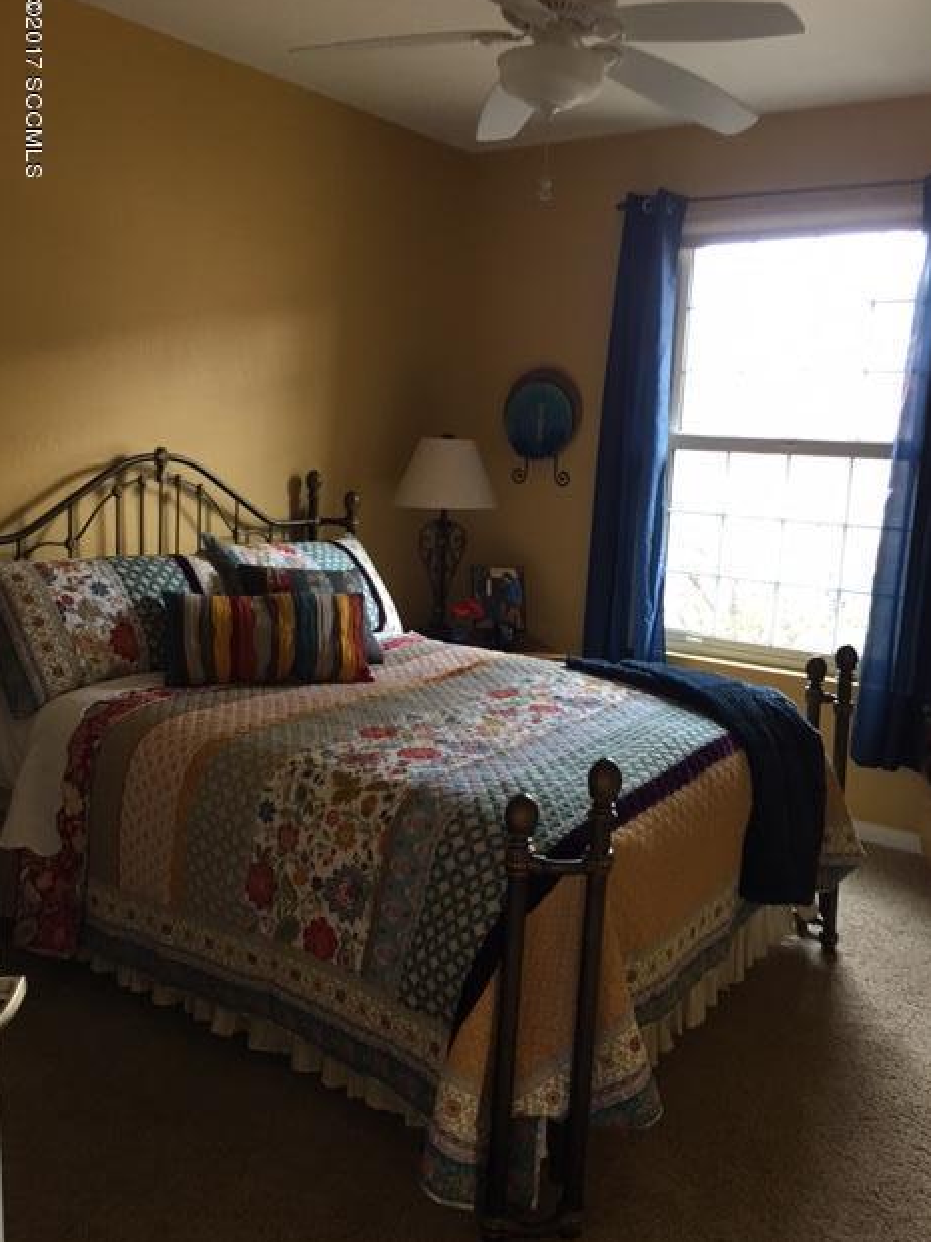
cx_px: 476
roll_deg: -3.2
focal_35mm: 30
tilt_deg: -4.9
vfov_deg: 60.0
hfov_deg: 46.8
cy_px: 628
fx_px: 1076
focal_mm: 4.15
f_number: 2.2
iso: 50
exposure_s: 1/15
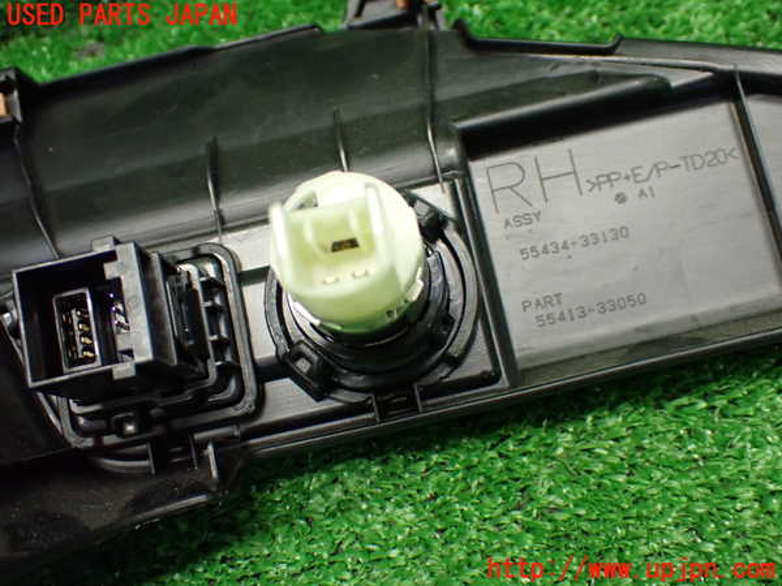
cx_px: 391
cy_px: 293
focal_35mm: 44
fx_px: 994
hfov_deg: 42.9
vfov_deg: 32.9
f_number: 2.9
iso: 800
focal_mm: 7.84
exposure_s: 1/80
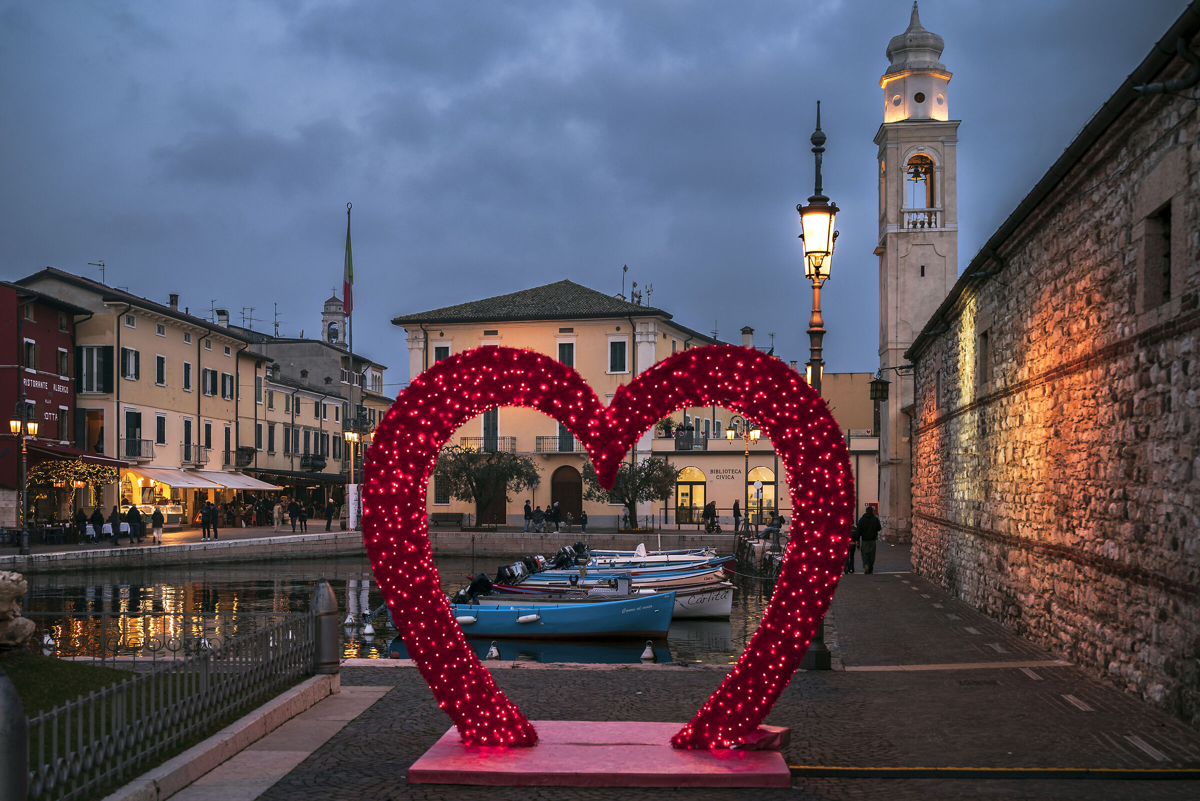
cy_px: 400
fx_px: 1400
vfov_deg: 31.9
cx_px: 600
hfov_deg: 46.4
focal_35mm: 42
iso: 100
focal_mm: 42
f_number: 4
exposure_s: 1/13
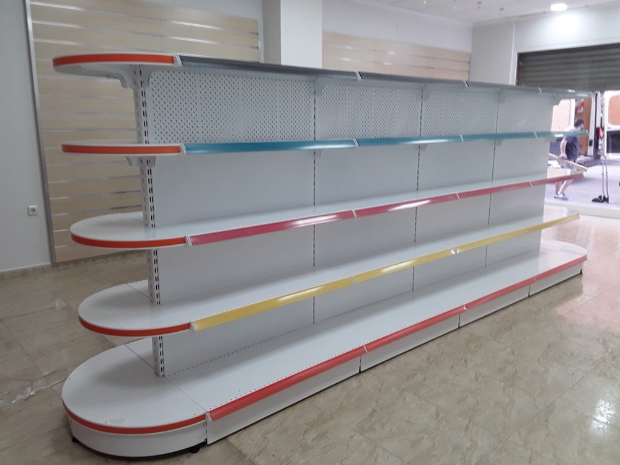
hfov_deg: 65.3
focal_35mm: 27
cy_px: 232
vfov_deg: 51.4
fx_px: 484
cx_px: 310
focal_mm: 2.91
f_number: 1.9
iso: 40
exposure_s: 1/33
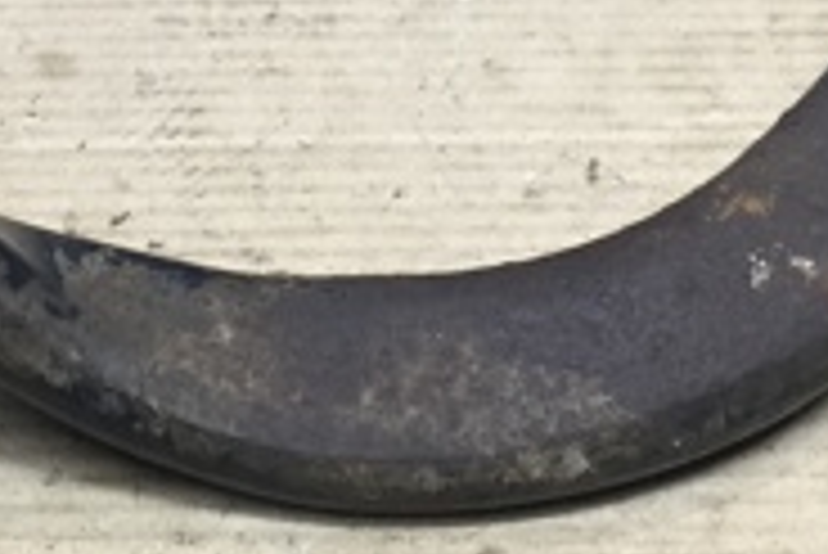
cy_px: -189
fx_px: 2417
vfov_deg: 12.6
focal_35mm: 105
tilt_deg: -29.7
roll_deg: +0.5
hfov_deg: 19.4
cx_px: 310
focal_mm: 4.15
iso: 64
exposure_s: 1/33
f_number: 2.2
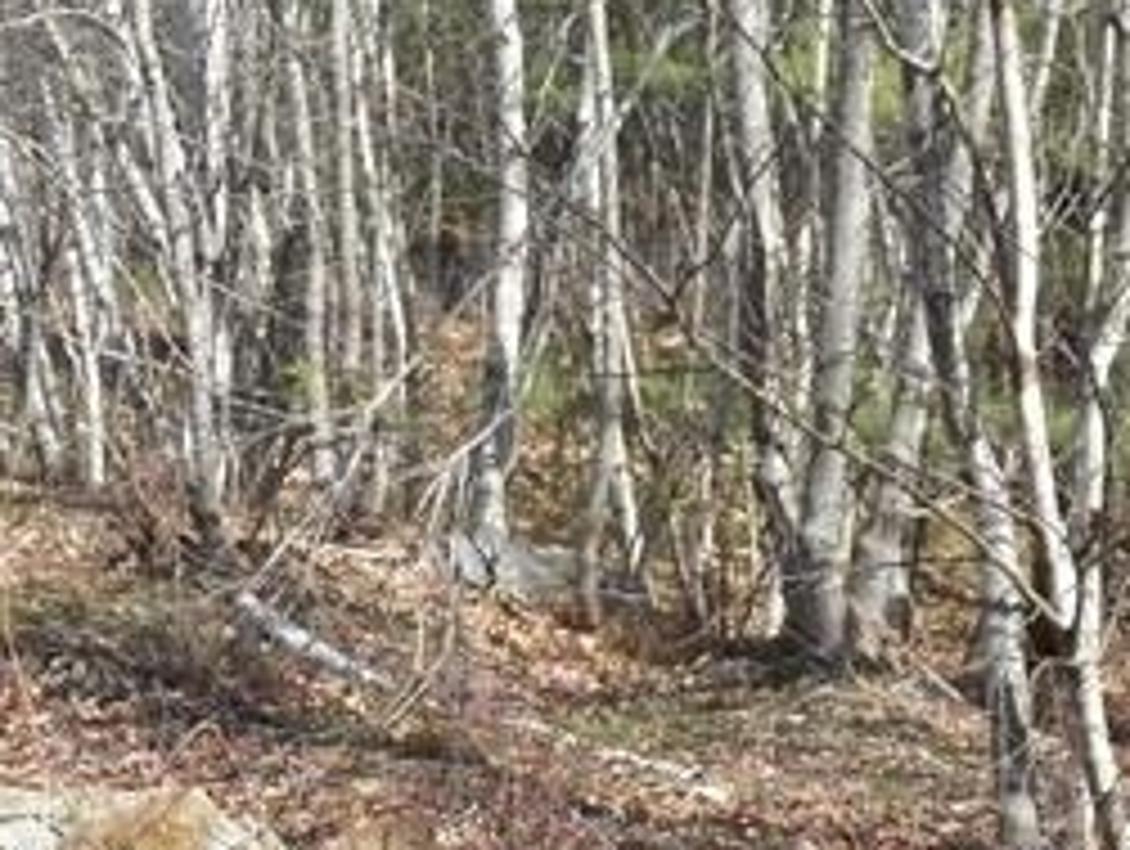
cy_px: 848
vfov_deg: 8.3
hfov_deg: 11.0
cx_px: 720
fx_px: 5852
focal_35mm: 179
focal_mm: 8.9
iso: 125
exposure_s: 1/500
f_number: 4
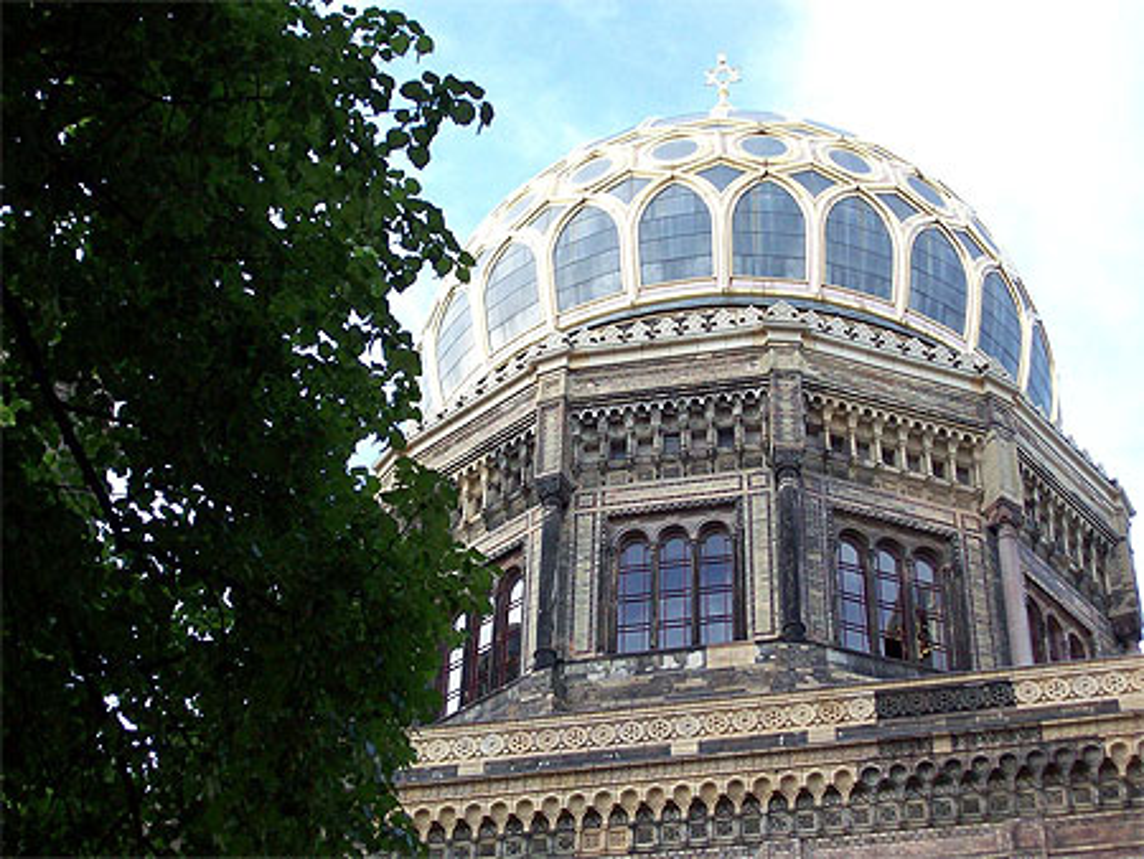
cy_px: 430
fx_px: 2315
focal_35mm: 70
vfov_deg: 21.0
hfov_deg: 27.8
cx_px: 572
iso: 124
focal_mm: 11.6
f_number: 3.8
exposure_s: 1/194
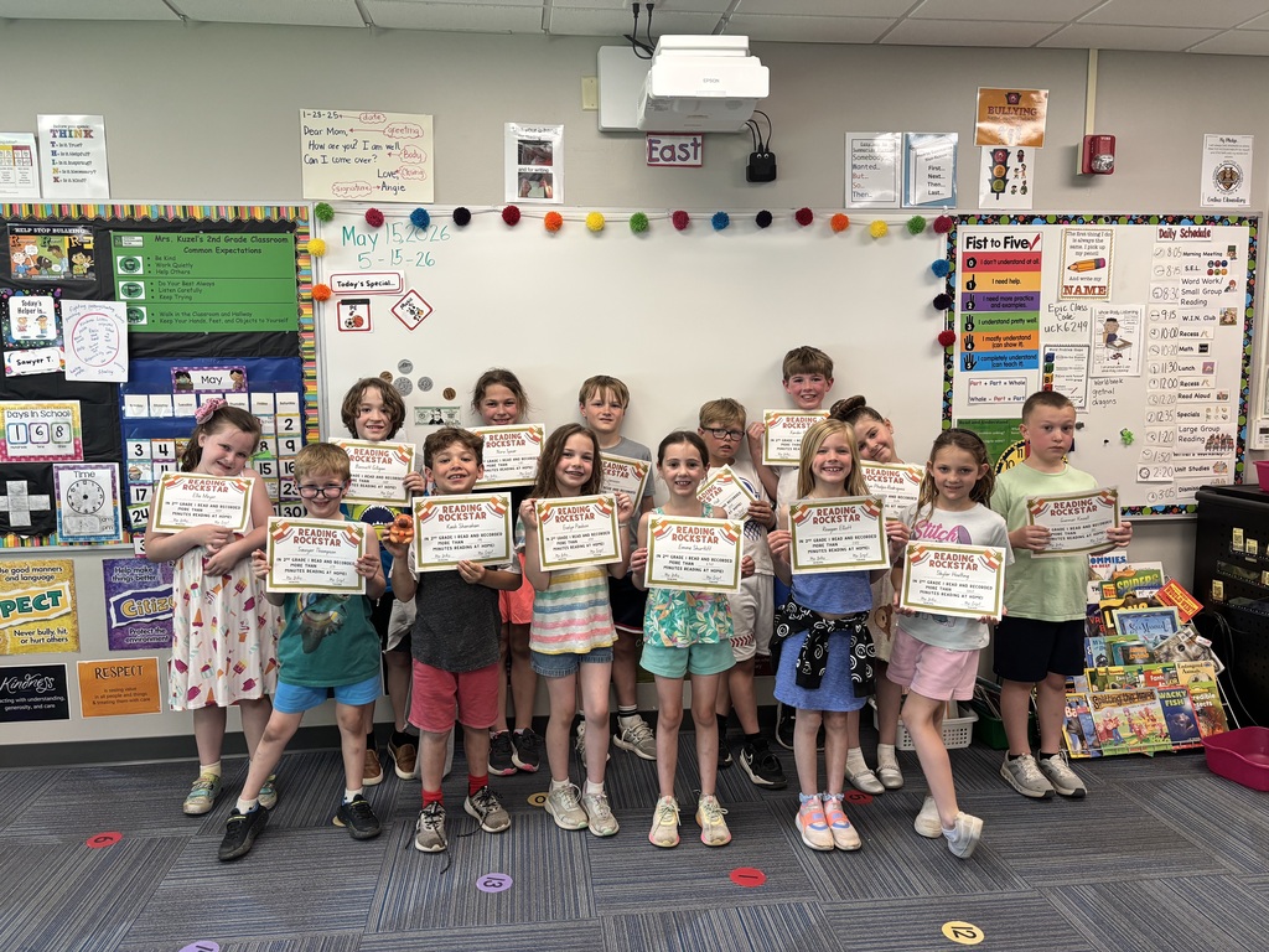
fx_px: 953
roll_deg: +1.2
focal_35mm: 26
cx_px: 634
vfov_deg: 53.1
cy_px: 476
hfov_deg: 67.3
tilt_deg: -6.0
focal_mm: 5.96
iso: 125
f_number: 1.6
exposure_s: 1/100
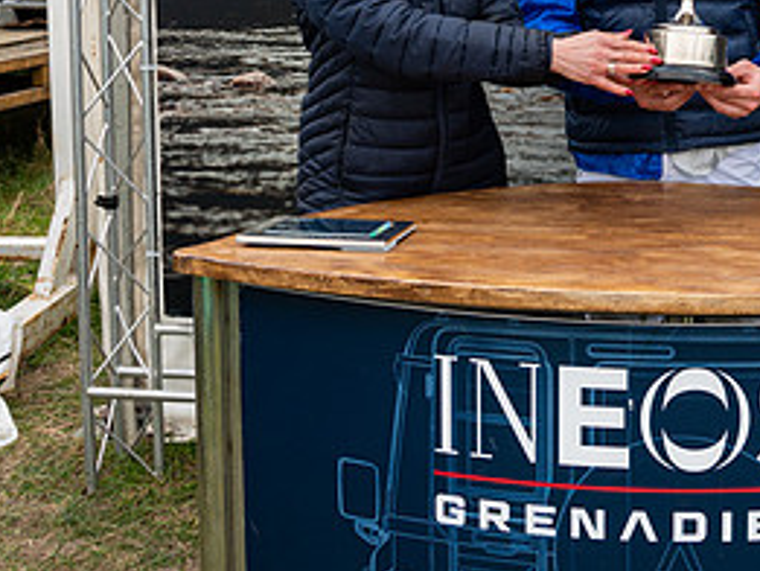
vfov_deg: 20.4
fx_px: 1538
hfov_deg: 26.7
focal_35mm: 70
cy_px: 7
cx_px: 709
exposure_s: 1/250
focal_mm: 24
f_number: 5
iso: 400
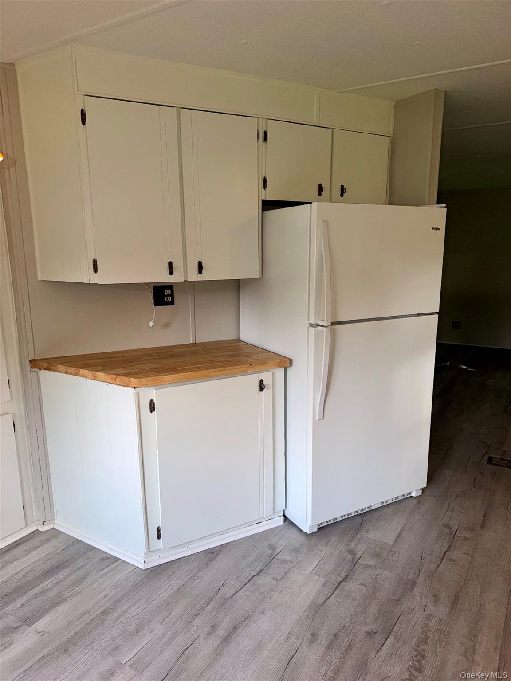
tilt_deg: -12.6
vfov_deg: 71.6
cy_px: 340
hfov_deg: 56.8
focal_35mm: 24
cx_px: 256
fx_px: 472
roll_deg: +0.8
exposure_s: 1/121
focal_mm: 6.76
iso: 50
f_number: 1.78
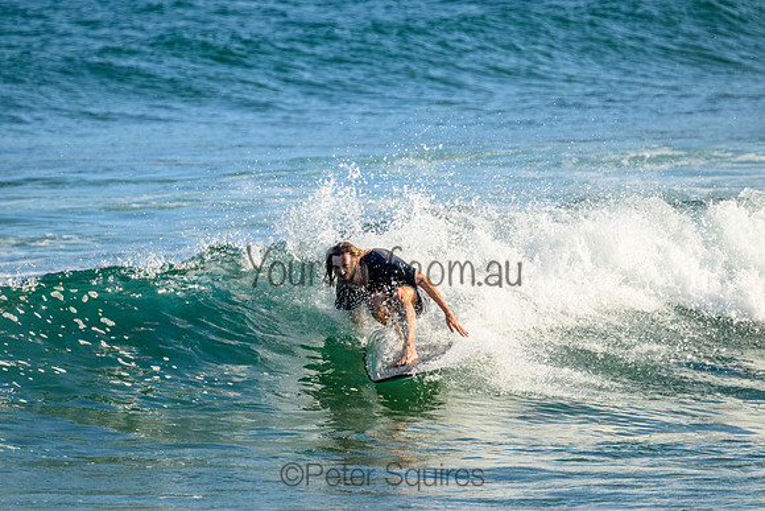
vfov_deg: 1.7
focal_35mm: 800
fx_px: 17003
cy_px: 256
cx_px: 382
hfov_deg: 2.6
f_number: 11
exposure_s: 1/2000
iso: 1800
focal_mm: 800
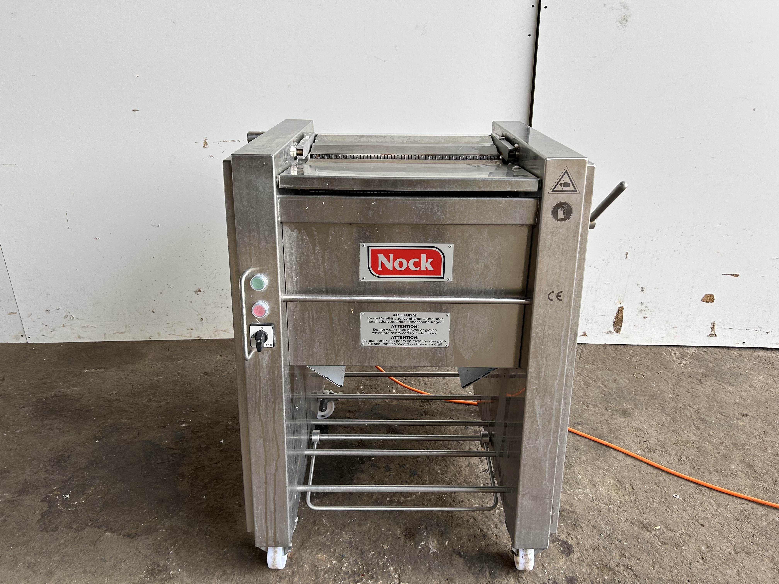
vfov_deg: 53.1
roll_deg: +0.6
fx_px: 585
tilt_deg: -23.3
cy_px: 292
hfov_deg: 67.3
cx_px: 390
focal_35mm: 26
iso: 40
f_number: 1.5
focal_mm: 5.7
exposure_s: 1/189
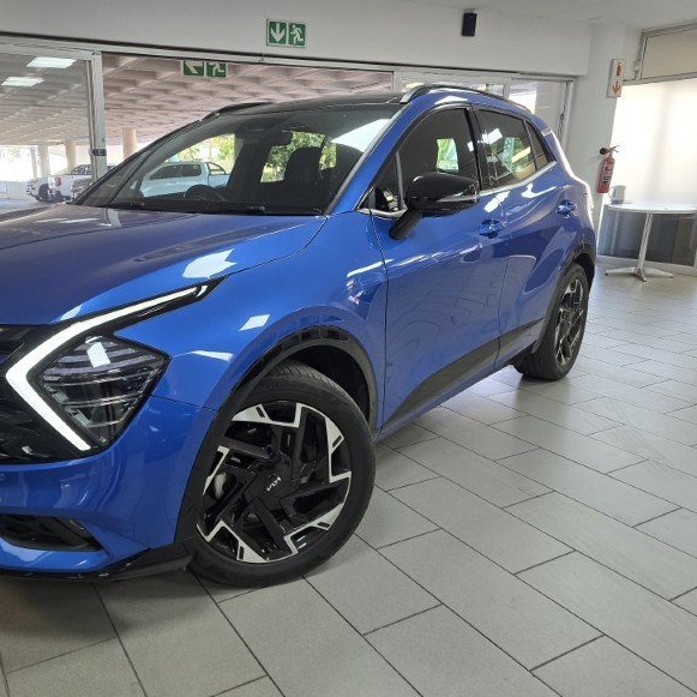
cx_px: 223
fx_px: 638
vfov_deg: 57.3
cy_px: 338
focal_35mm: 28
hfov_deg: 55.9
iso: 80
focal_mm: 6.3
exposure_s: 1/72.5
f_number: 1.7
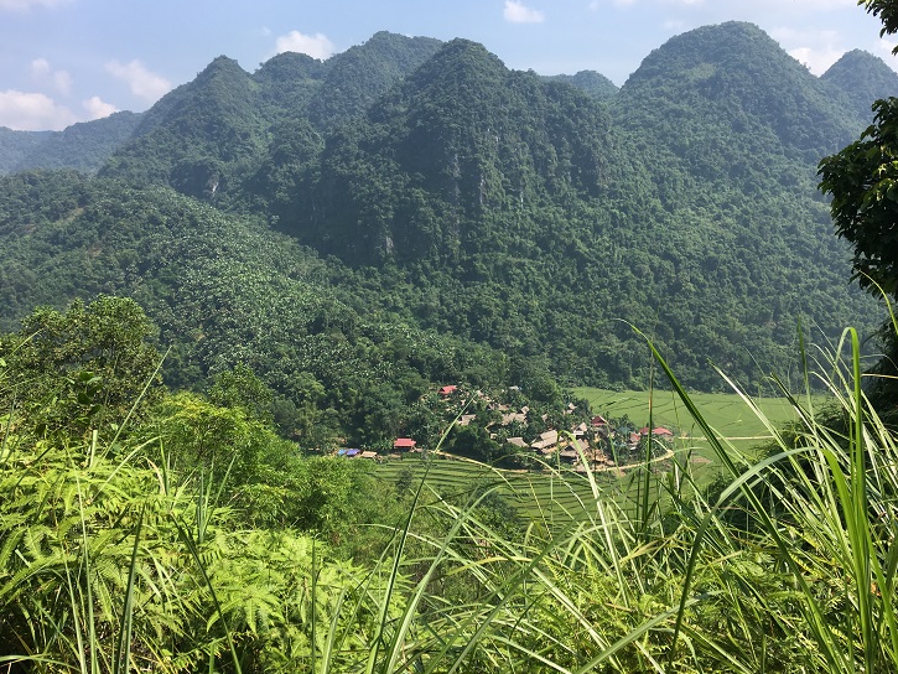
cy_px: 332
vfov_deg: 46.8
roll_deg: +1.5
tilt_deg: -7.1
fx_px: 778
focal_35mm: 30
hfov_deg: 59.9
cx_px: 462
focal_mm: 4.15
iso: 25
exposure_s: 1/1012
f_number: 2.2
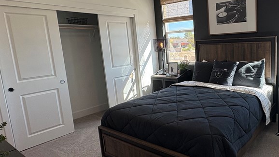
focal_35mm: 27
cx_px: 209
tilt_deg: -8.4
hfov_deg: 65.7
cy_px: 72
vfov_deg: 42.9
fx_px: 200
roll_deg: +2.5
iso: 64
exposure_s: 1/144
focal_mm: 2.22
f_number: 2.2
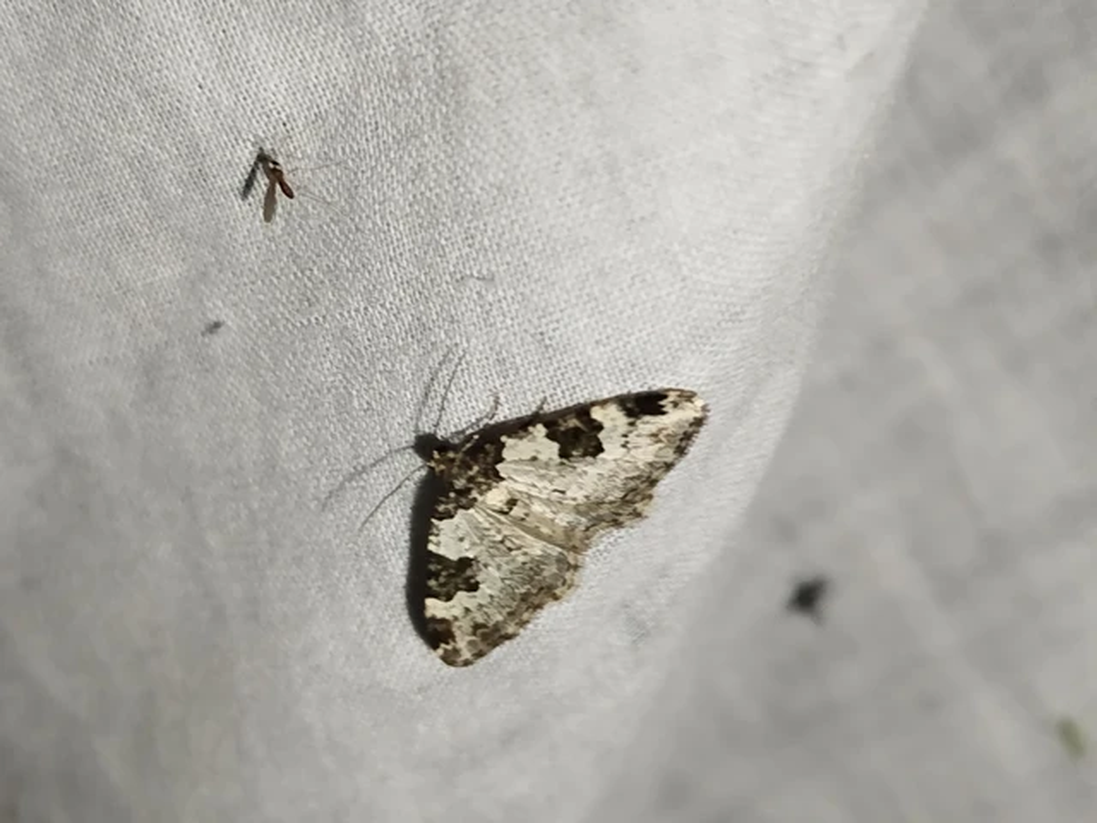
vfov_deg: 23.7
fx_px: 1965
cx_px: 548
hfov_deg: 31.2
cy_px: 412
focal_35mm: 62
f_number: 1.7
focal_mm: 5.31
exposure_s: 1/50
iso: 125
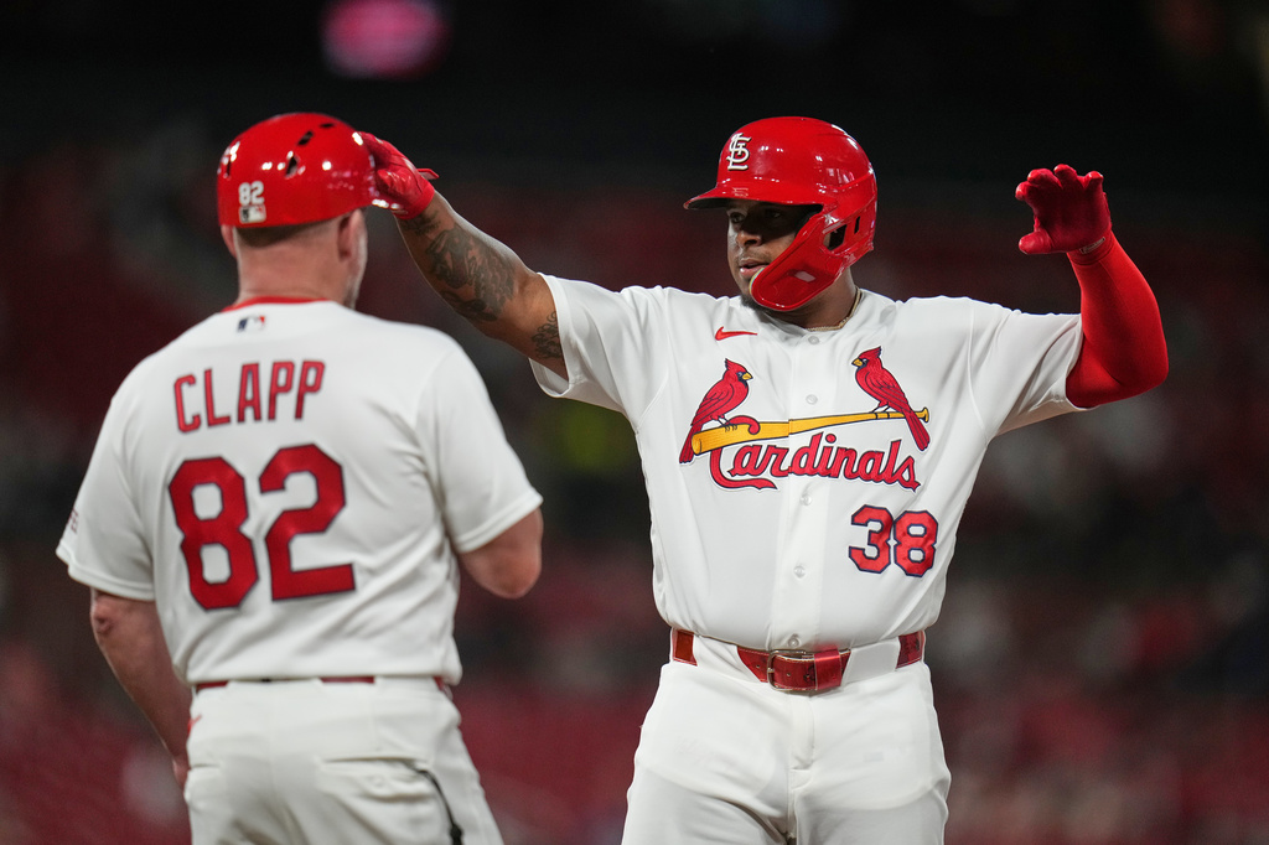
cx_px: 634
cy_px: 422
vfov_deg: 3.4
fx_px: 14095
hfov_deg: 5.2
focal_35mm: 400
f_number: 2.8
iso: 3200
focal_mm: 400
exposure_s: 1/2500
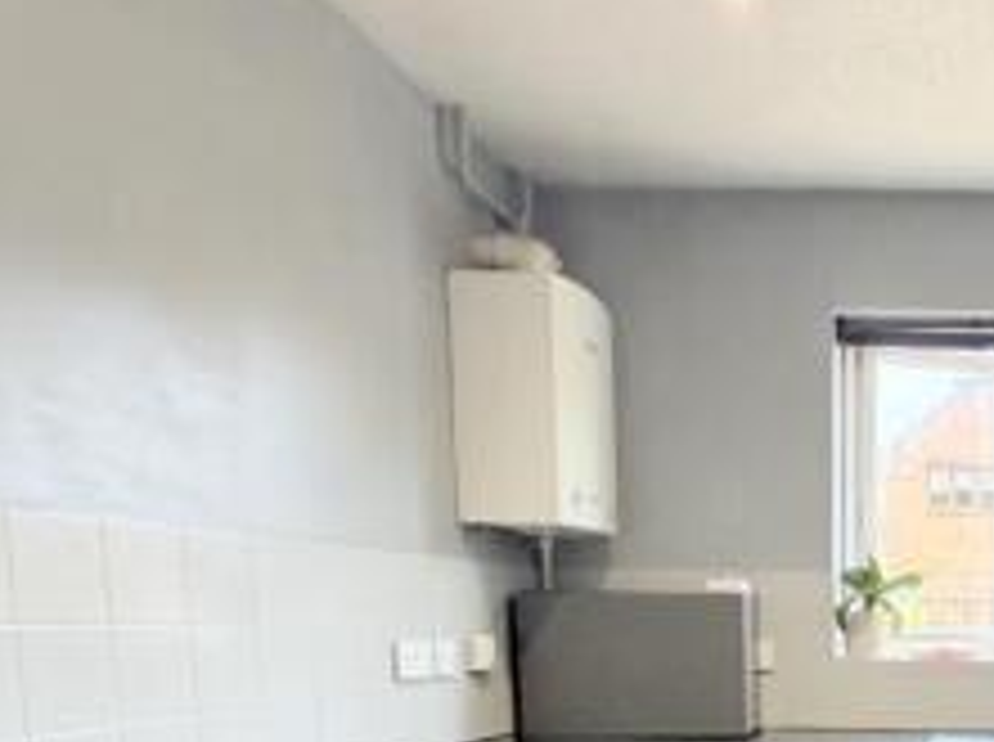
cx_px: 1010
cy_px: 744
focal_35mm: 37
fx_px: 1061
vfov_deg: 34.9
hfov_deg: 42.7
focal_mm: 2.22
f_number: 2.2
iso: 200
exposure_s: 1/50
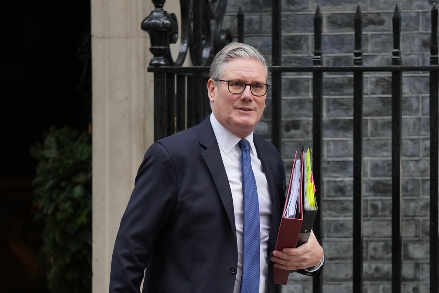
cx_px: 220
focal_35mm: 200
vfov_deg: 6.9
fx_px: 2439
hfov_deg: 10.3
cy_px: 146
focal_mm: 200
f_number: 2.8
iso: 1000
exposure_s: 1/800
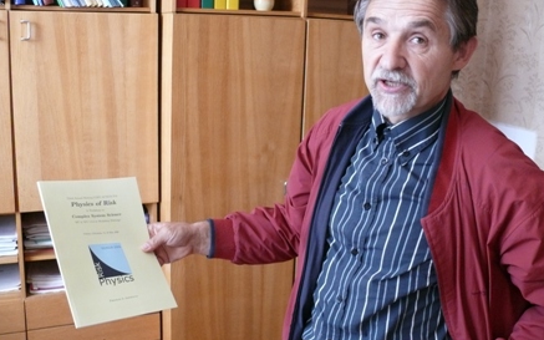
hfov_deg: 51.5
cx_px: 269
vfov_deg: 33.5
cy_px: 144
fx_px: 563
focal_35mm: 38
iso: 400
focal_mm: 7.4
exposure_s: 1/50
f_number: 2.8
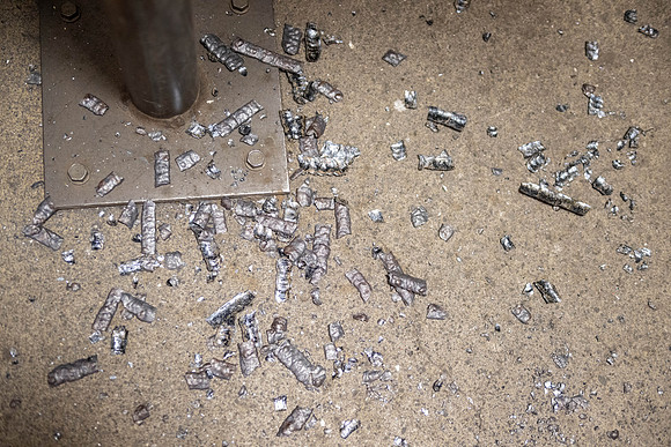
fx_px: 895
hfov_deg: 41.1
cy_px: 224
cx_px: 336
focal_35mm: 48
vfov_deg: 28.1
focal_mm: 48
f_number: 2.8
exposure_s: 1/160
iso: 2500
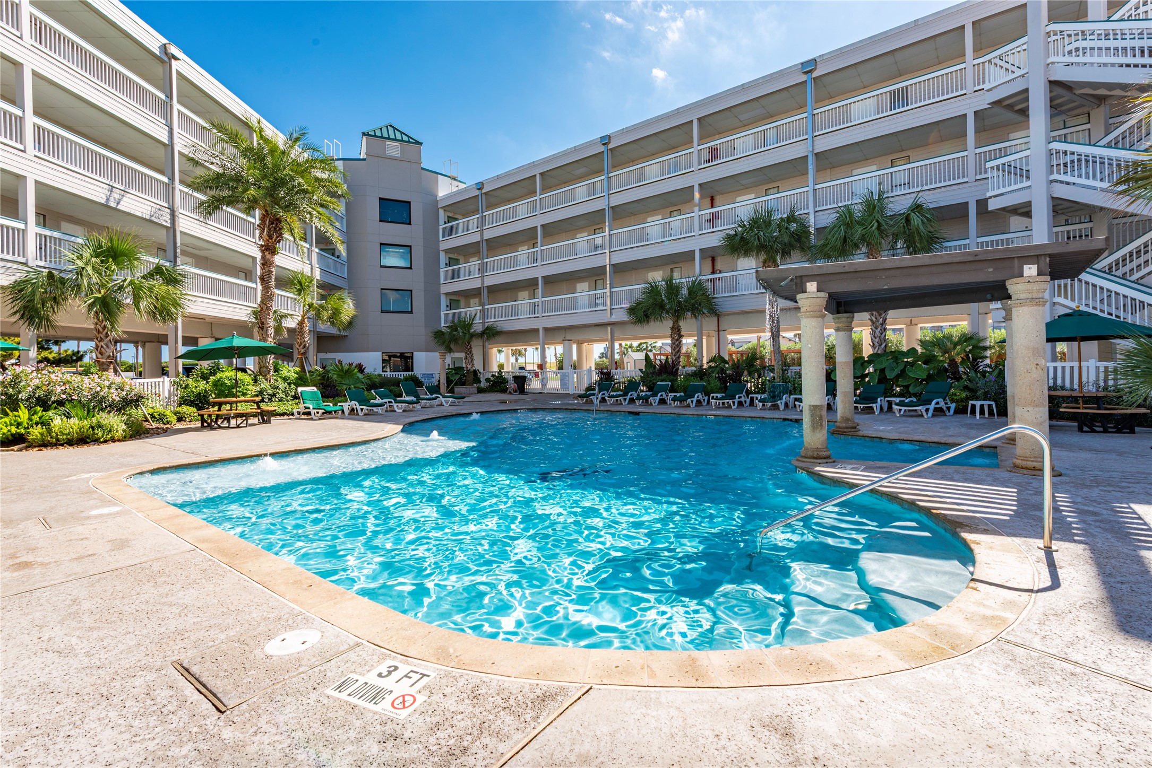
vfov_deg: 73.8
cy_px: 384
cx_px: 576
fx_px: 512
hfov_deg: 96.7
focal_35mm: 16
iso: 100
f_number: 10
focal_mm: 16
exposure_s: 1/160
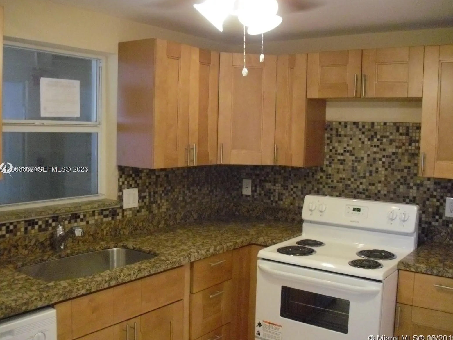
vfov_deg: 36.8
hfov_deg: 47.9
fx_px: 510
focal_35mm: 39
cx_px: 230
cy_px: 170
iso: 800
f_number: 2.8
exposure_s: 1/80
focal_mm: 6.2
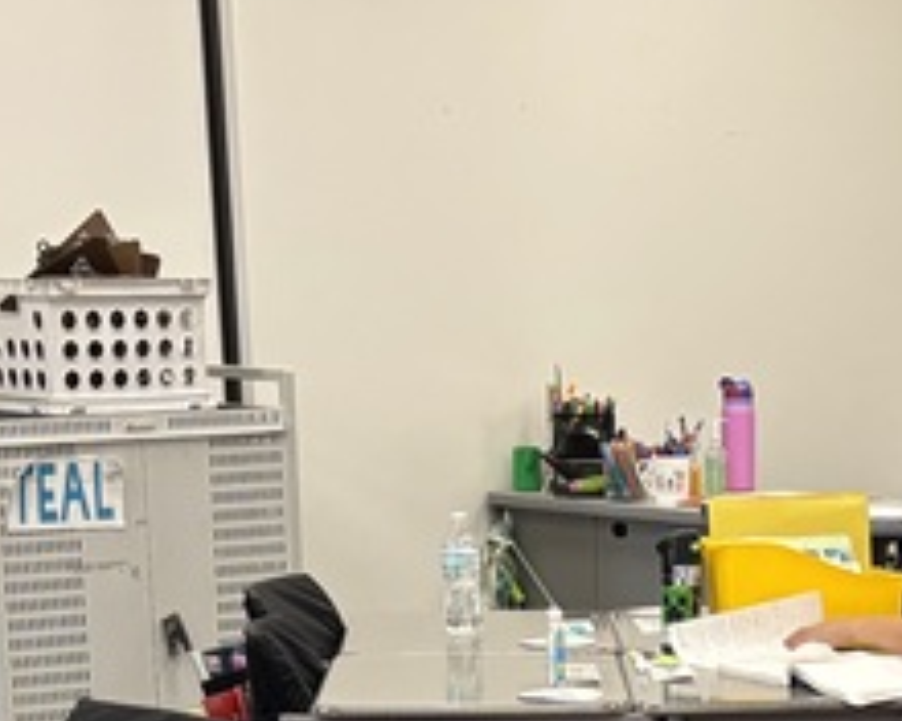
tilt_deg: -22.3
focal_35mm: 118
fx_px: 3150
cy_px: 1540
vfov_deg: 11.5
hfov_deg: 16.2
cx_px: 644
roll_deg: +0.7
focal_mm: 5.96
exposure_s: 1/60
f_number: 1.6
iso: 125
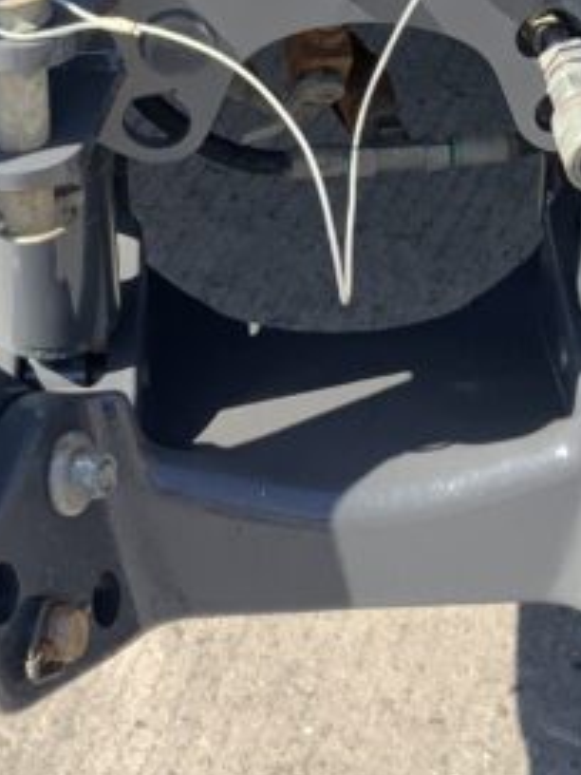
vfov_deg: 17.9
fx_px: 2439
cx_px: 433
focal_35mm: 109
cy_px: 154
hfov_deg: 13.5
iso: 16
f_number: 1.8
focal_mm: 3
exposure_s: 1/620
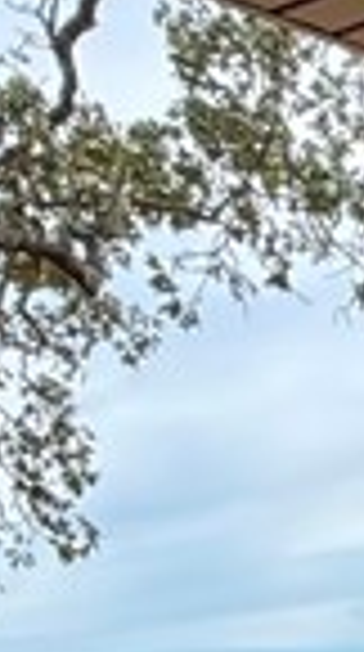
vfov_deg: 18.1
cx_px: 1088
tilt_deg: -3.5
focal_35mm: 108
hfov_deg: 9.1
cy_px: 917
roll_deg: +2.5
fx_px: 1863
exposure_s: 1/545
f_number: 2.2
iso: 40
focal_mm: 2.22
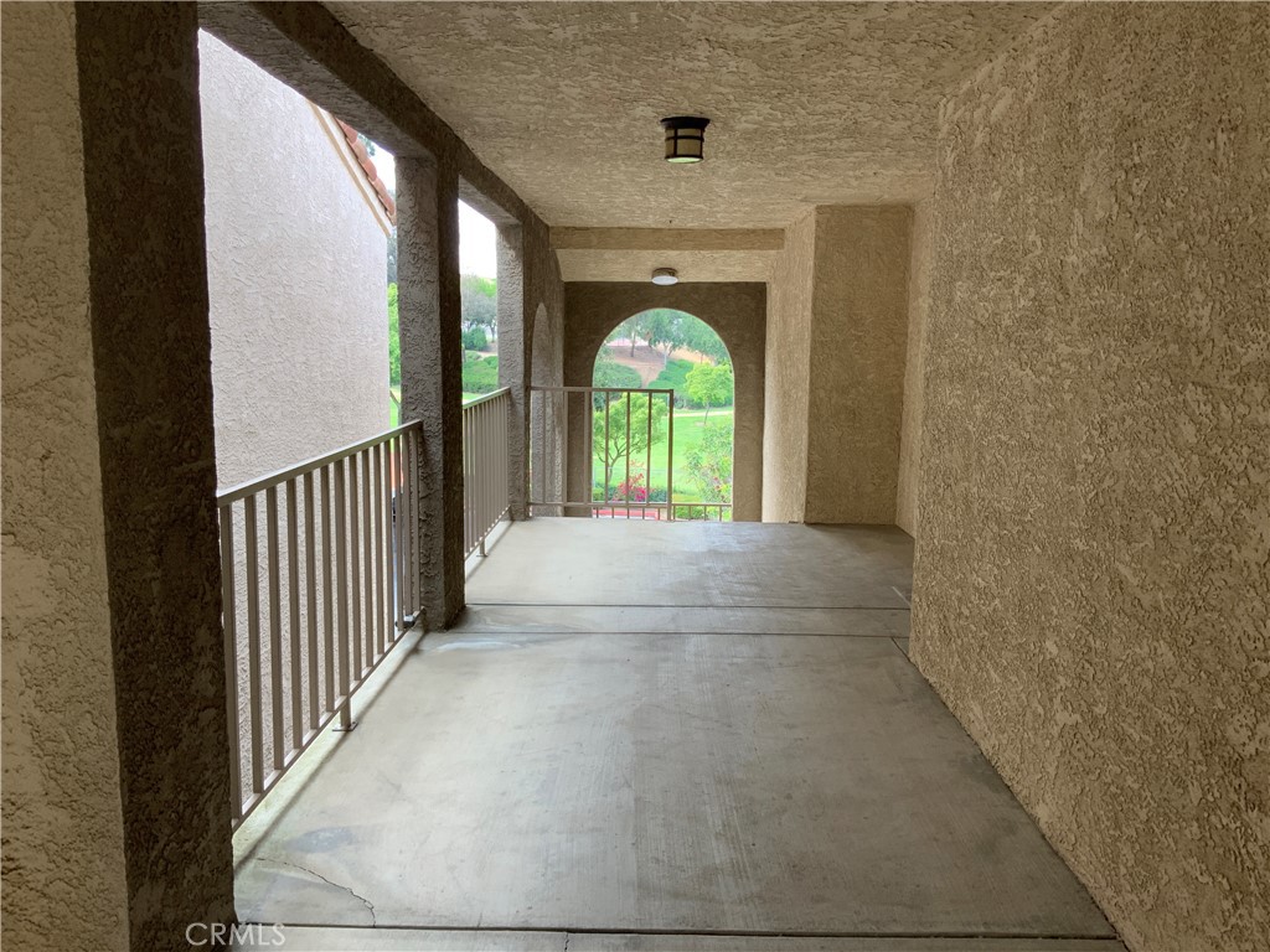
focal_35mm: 29
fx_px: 1064
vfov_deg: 48.2
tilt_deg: -7.1
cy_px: 476
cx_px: 635
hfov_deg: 61.7
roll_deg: -0.2
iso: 25
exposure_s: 1/122
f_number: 1.8
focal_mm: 3
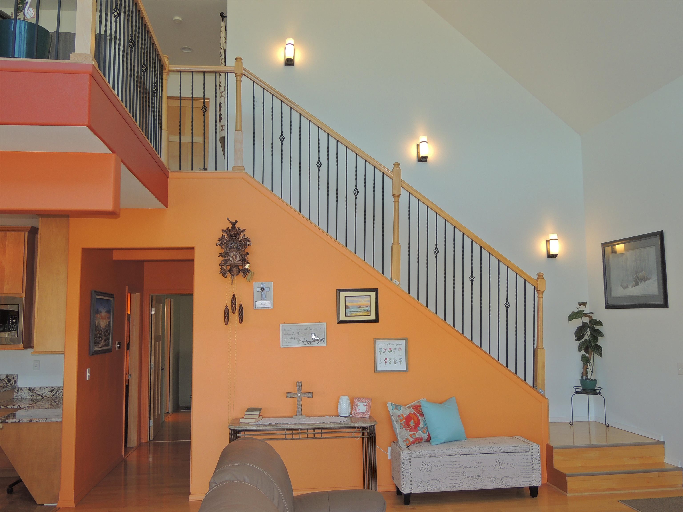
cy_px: 256
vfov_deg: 46.8
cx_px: 342
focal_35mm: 30
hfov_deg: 60.0
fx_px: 592
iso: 100
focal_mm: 5.3
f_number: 3.1
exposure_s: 1/40
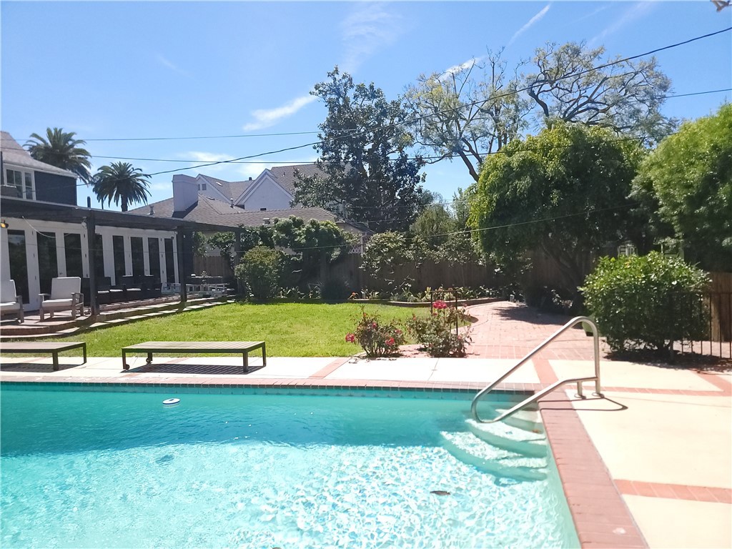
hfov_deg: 71.6
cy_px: 274
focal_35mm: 24
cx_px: 366
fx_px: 508
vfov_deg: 56.8
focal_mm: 6.7
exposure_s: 1/24000
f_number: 1.8
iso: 640
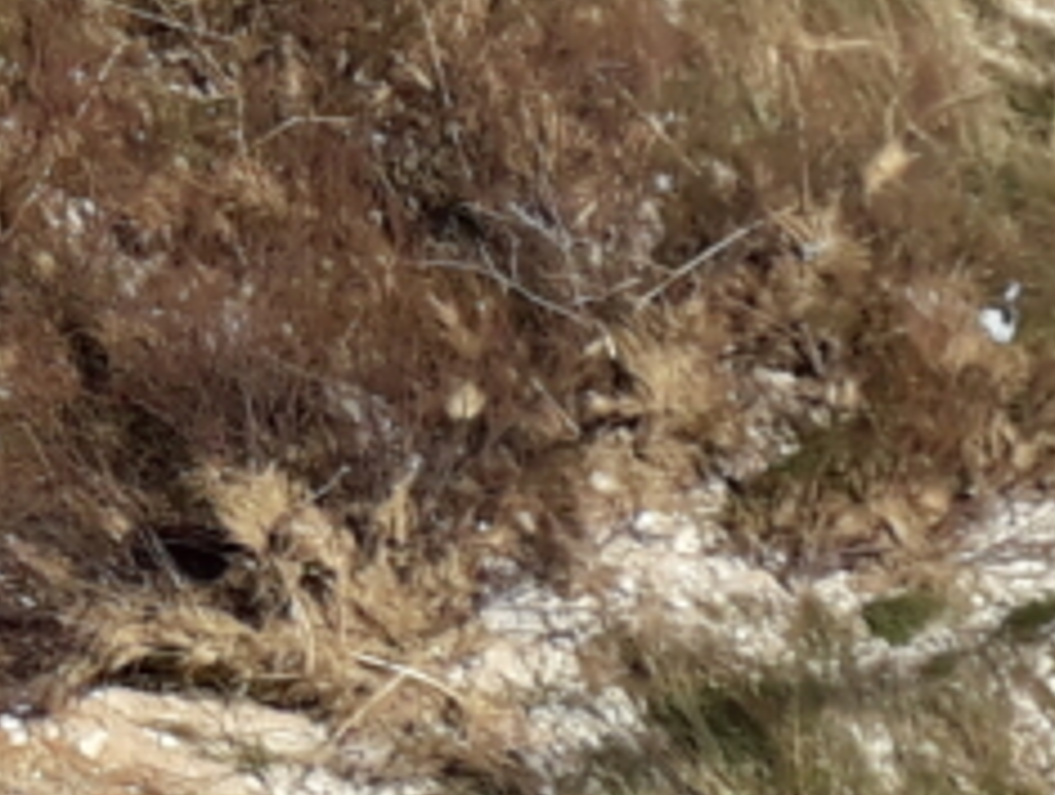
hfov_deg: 10.4
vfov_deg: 8.1
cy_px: -941
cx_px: -1140
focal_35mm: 172
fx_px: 5250
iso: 40
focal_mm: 3.6
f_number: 1.9
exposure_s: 1/2463
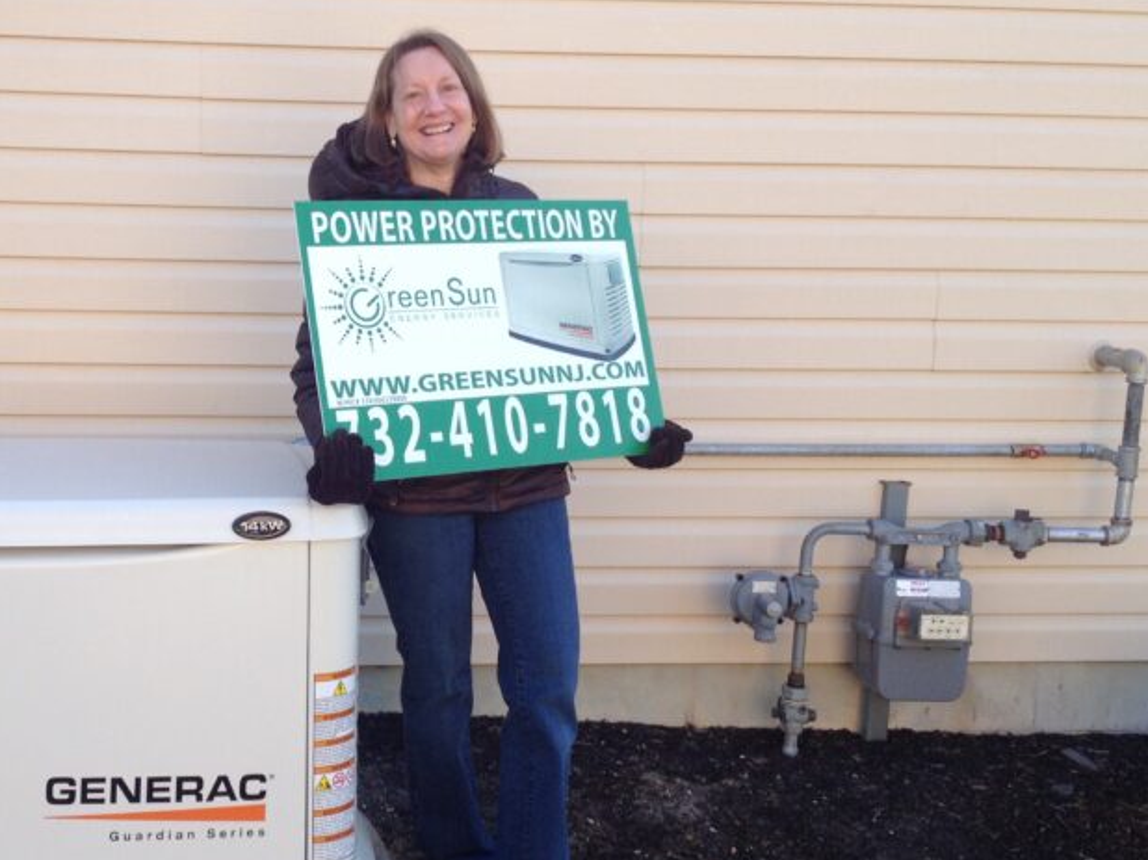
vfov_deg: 25.2
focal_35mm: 58
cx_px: 381
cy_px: 461
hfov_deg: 33.0
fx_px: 1923
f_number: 2.4
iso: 50
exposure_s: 1/349
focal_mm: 4.28
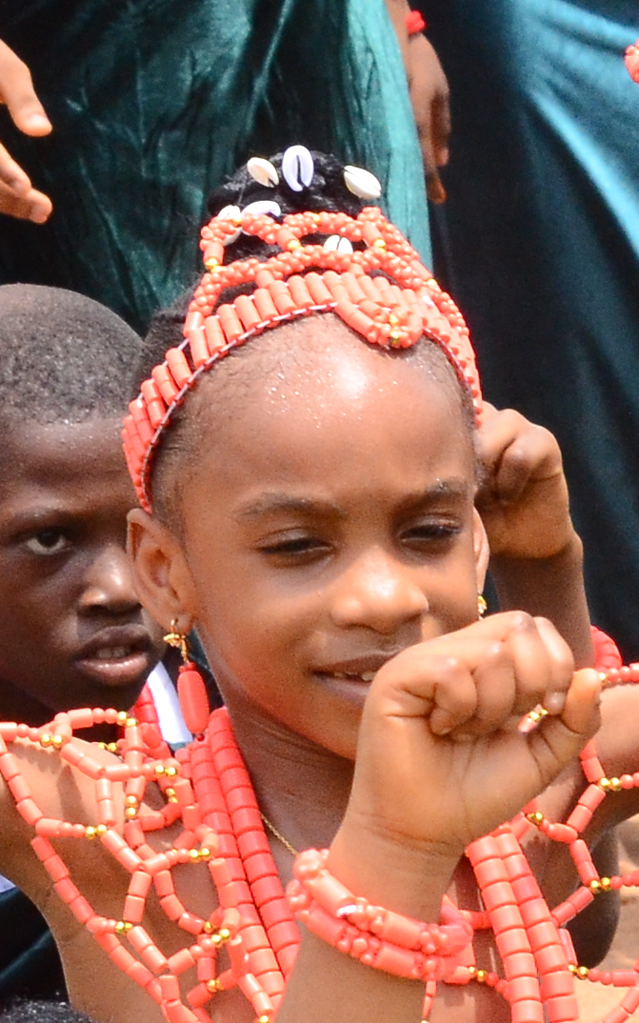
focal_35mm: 350
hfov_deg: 3.7
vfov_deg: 6.0
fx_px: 9755
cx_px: -173
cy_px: 610
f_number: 8
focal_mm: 50
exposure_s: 1/1250
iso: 1250
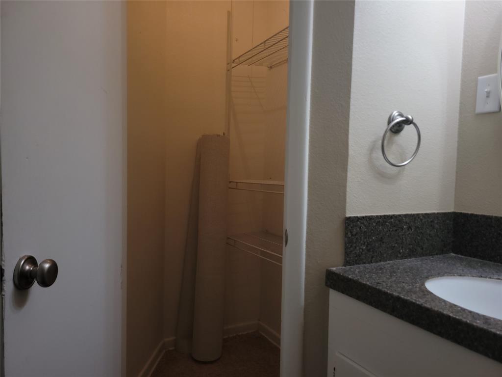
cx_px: 251
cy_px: 188
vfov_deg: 53.1
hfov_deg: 67.3
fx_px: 377
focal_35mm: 26
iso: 80
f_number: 1.8
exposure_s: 1/60
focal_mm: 5.4
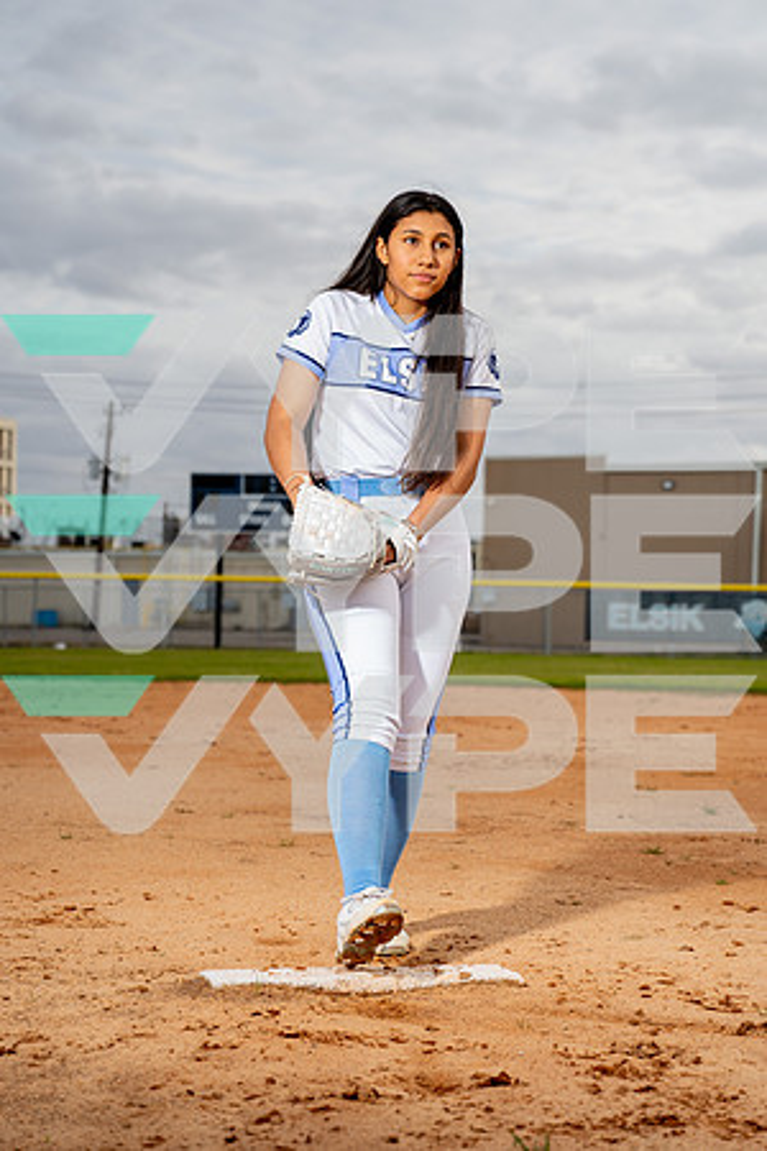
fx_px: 2237
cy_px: 576
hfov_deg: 19.5
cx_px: 384
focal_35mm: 70
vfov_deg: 28.8
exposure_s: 1/250
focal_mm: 70
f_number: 4
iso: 80
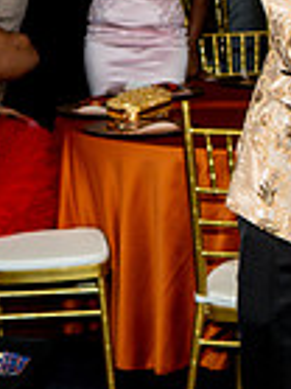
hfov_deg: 9.1
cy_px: 232
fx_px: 1807
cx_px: 340
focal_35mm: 161
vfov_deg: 12.3
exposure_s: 1/125
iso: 250
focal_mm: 31
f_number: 3.5
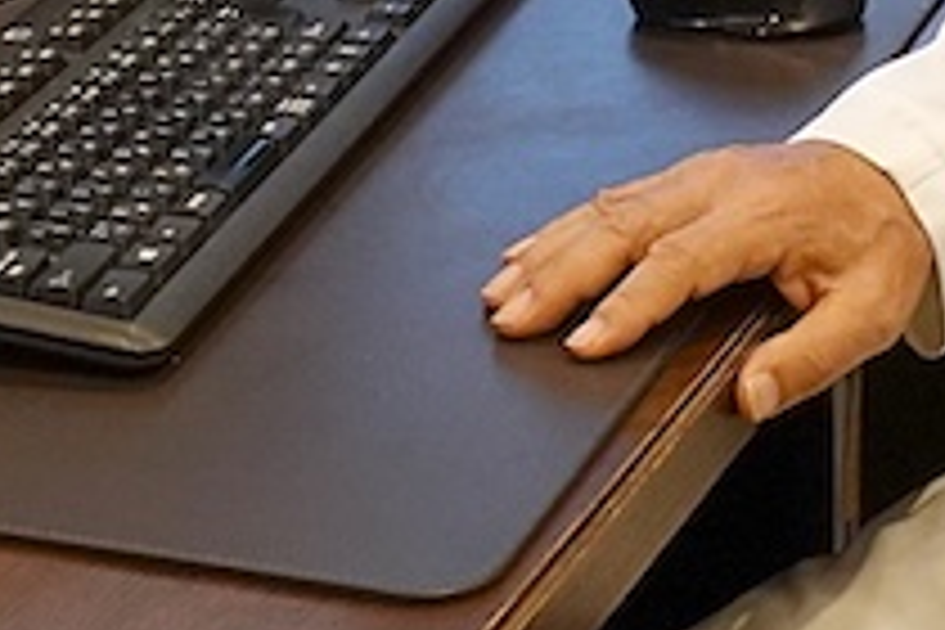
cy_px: -436
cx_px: 842
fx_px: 3596
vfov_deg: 9.6
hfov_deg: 14.8
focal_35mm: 137
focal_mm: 8.8
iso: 800
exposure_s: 1/125
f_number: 2.8
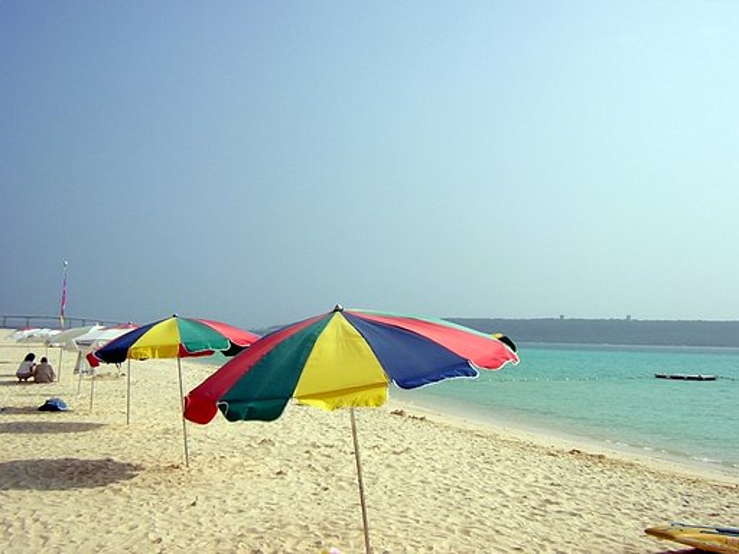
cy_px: 277
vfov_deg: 39.7
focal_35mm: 36
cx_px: 370
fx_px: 769
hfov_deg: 51.4
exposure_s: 1/612
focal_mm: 4.7
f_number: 5.2
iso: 100
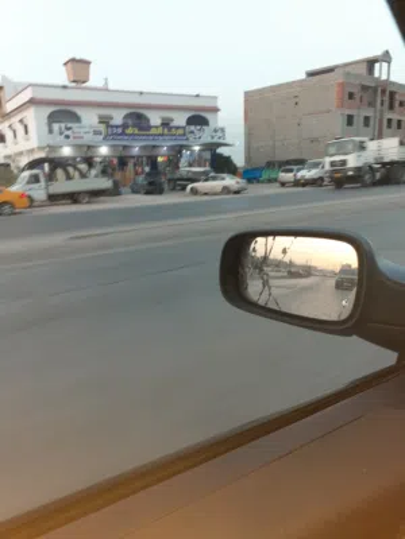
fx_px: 421
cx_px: 202
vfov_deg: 65.3
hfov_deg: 51.4
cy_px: 270
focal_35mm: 27
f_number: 1.9
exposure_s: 1/50
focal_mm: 3.6
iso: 50
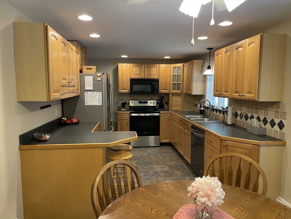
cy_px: 110
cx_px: 146
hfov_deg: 67.3
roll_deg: -0.3
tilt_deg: -5.7
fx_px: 219
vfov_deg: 53.1
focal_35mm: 26
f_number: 1.6
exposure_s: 1/60
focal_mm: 4.2
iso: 160
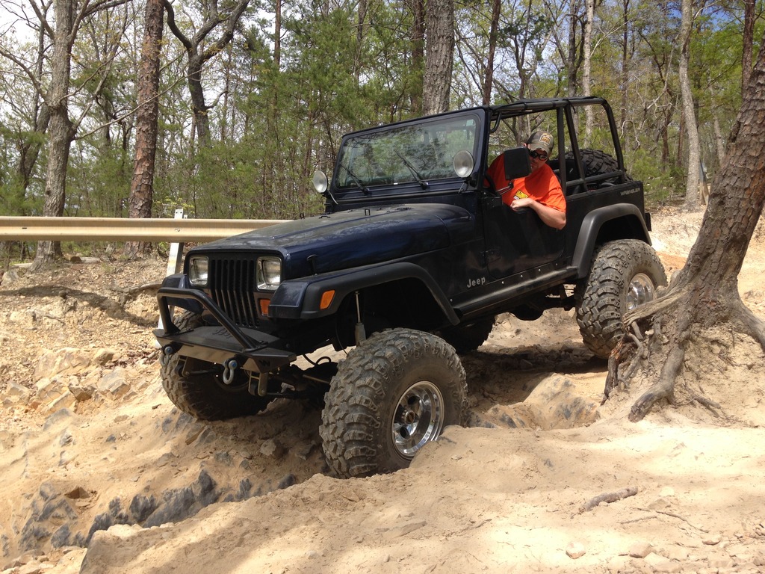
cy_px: 287
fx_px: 729
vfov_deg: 42.9
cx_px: 382
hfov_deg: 55.4
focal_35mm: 33
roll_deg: -3.7
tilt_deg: +7.0
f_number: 2.4
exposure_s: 1/695
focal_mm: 4.12
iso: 50
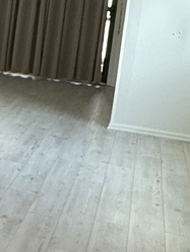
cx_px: -165
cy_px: 90
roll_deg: -4.1
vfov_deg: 24.0
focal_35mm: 81
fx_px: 592
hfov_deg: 15.4
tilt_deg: -10.1
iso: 320
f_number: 2.2
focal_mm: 2.22
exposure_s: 1/60
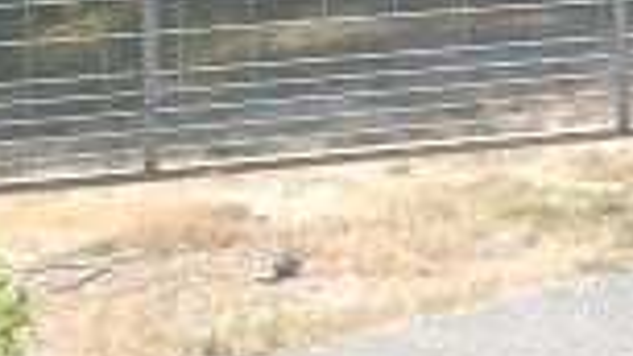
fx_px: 5303
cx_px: 1998
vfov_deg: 3.8
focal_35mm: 316
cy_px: -462
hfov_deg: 6.2
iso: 200
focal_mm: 30
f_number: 7.1
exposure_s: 1/200
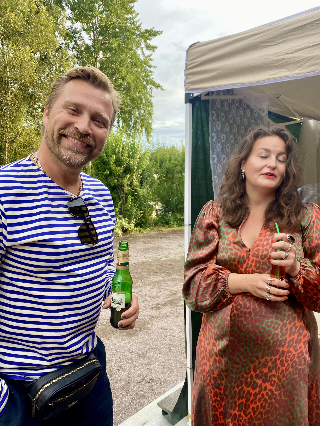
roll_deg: +0.2
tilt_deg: -6.4
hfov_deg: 53.1
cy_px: 213
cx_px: 160
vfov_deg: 67.3
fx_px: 320
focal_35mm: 26
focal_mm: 4.25
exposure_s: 1/122
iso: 40
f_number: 1.8
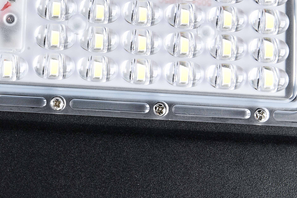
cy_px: 46
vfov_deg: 7.7
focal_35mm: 179
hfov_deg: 11.4
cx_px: 10
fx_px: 1477
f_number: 13
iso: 200
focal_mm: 70
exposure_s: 1/40
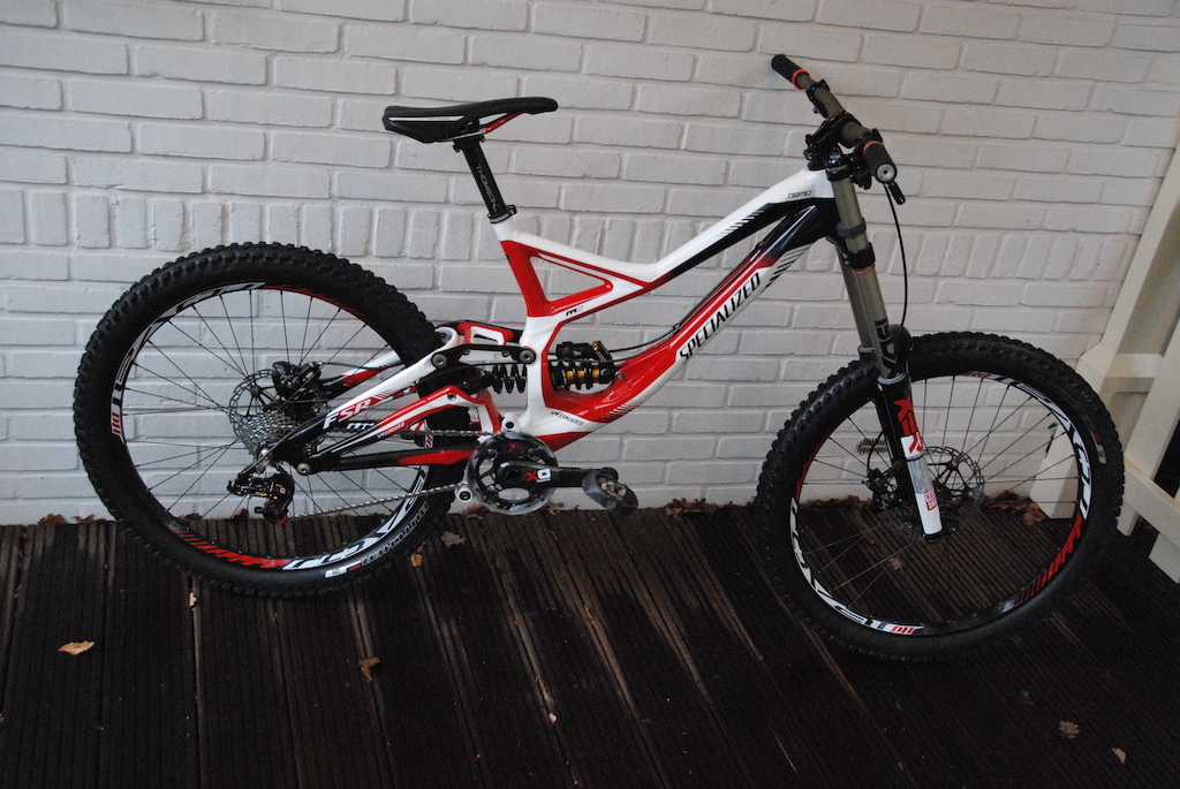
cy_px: 394
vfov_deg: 34.3
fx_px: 1280
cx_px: 590
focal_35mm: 39
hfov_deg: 49.5
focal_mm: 26
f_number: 4
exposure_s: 1/80
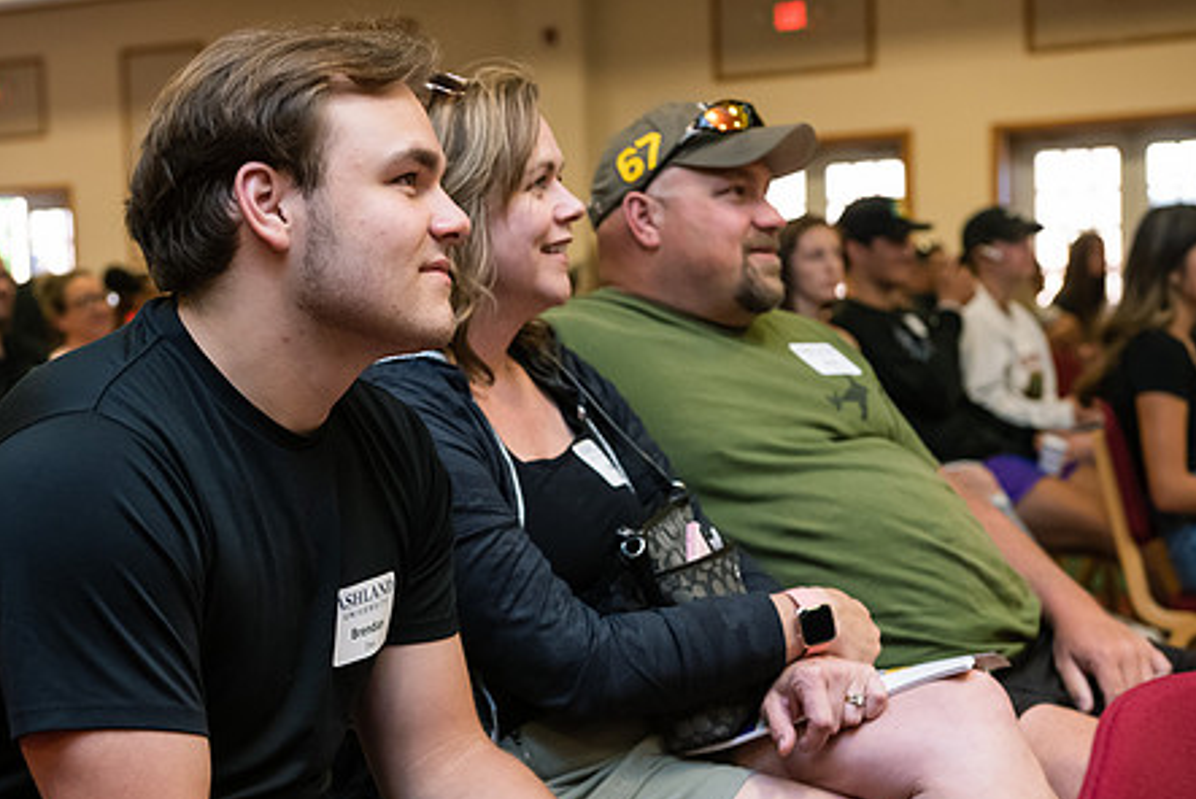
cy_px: 455
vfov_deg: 18.9
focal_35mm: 72
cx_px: 518
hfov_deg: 28.0
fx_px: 2393
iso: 2000
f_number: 4.5
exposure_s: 1/160
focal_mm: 55
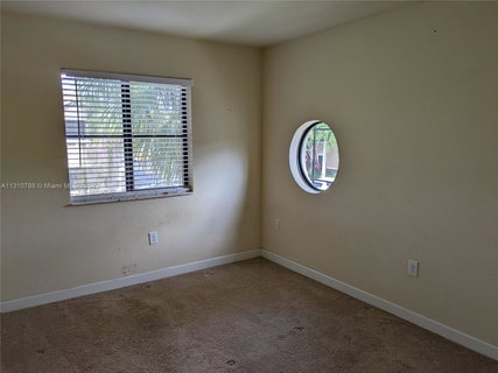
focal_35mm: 27
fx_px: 388
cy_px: 186
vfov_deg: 51.3
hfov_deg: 65.3
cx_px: 249
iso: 45
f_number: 1.73
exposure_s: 1/135
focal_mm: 4.38
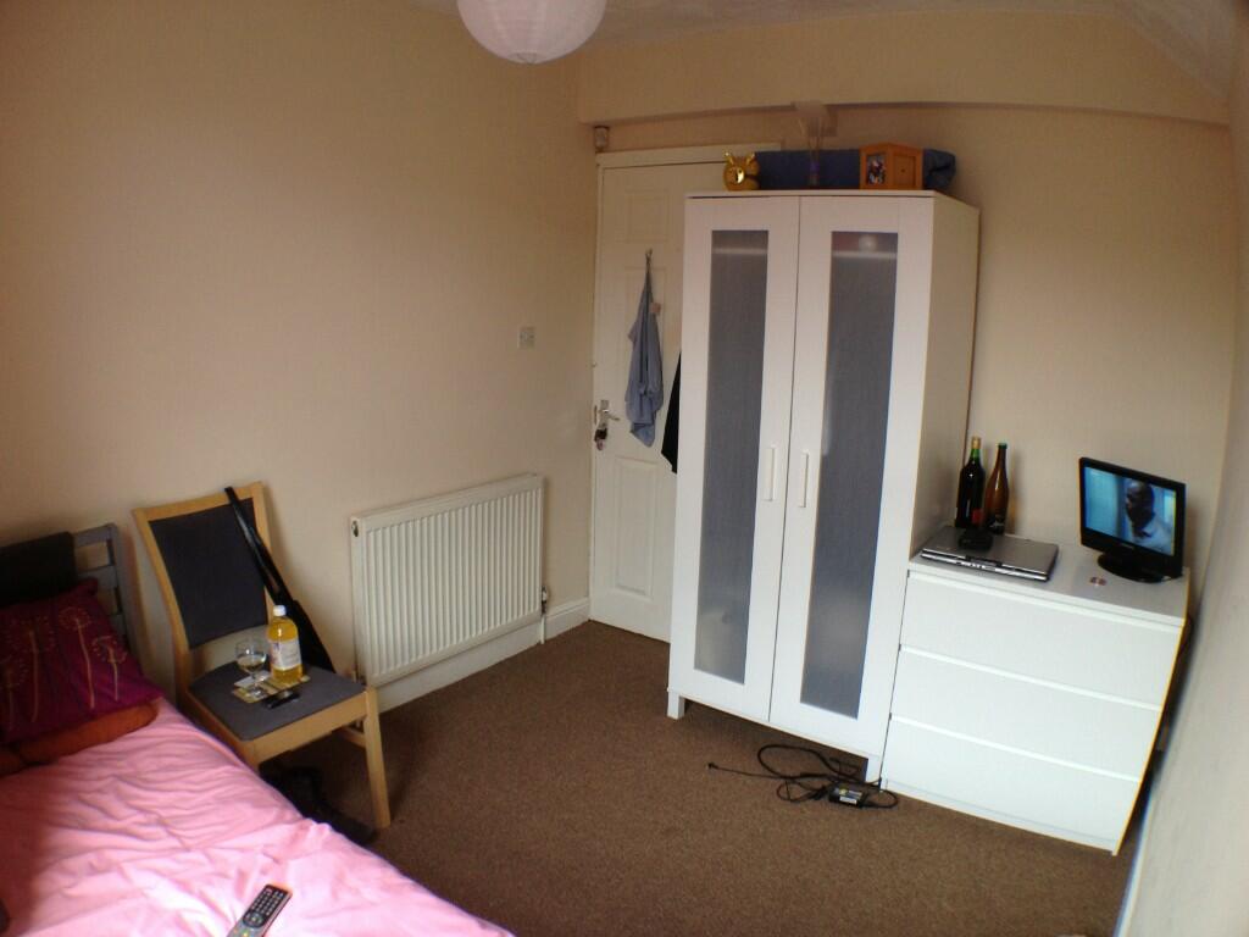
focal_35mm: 35
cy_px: 468
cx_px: 624
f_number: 2.4
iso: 80
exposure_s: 1/20
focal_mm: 4.28
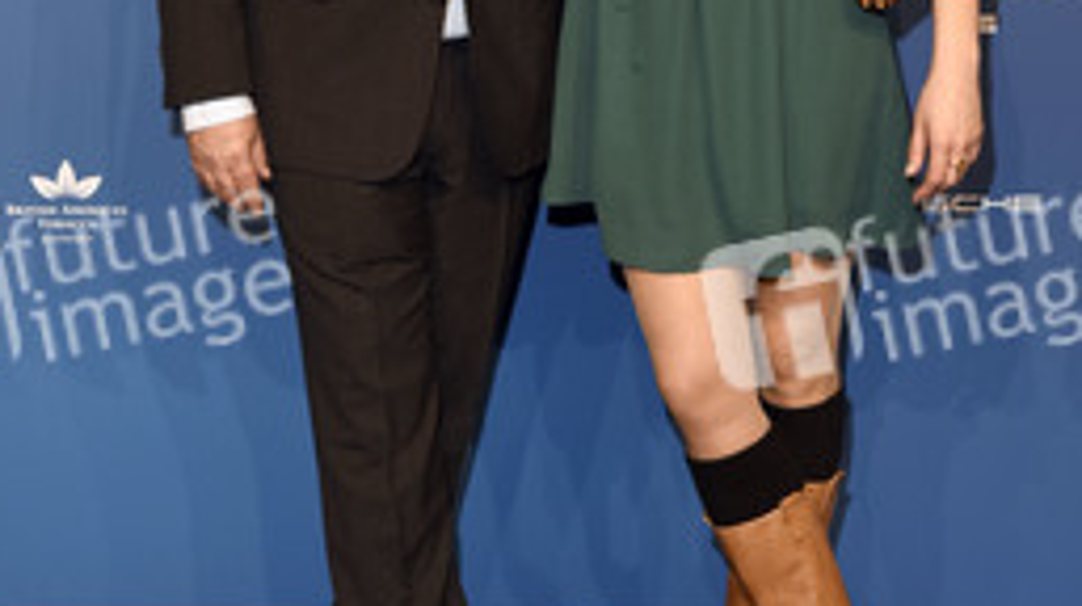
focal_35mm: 93
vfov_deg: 12.9
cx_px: 535
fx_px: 2666
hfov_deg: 22.9
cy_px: 80
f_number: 4
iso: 400
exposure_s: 1/320
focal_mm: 38
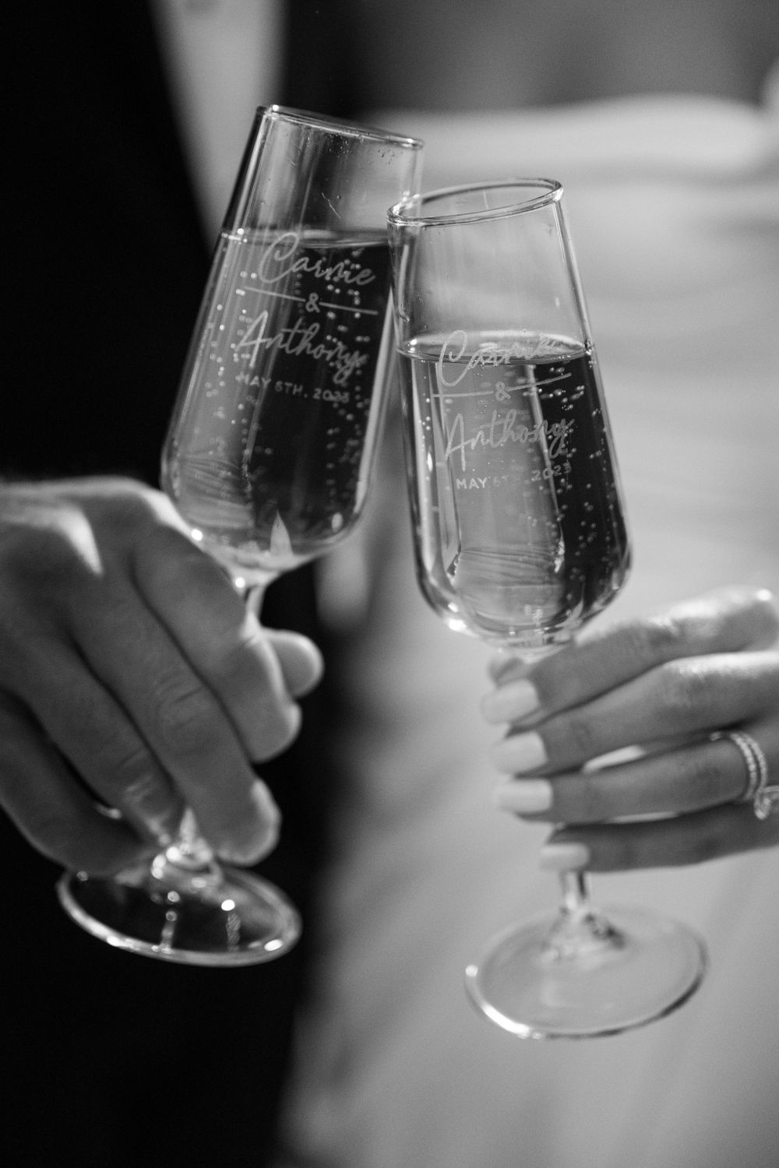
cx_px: 390
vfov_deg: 31.9
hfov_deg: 21.6
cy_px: 584
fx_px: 2045
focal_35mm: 63
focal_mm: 63
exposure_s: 1/250
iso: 2500
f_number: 2.8
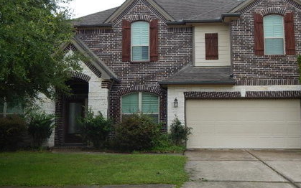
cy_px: 77
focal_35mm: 44
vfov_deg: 29.2
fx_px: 361
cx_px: 168
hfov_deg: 45.2
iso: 125
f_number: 3.3
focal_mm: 6.1
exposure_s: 1/200
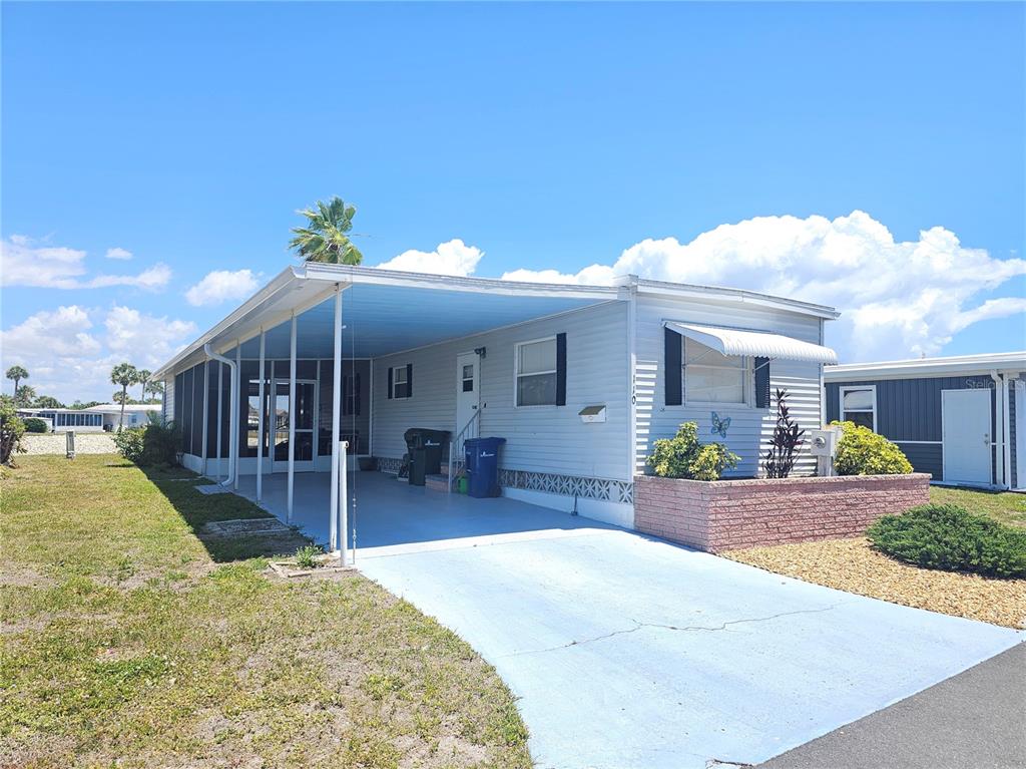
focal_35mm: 23
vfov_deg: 58.8
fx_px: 681
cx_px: 513
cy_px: 384
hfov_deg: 74.0
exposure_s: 1/526
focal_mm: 6.3
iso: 10
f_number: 1.7
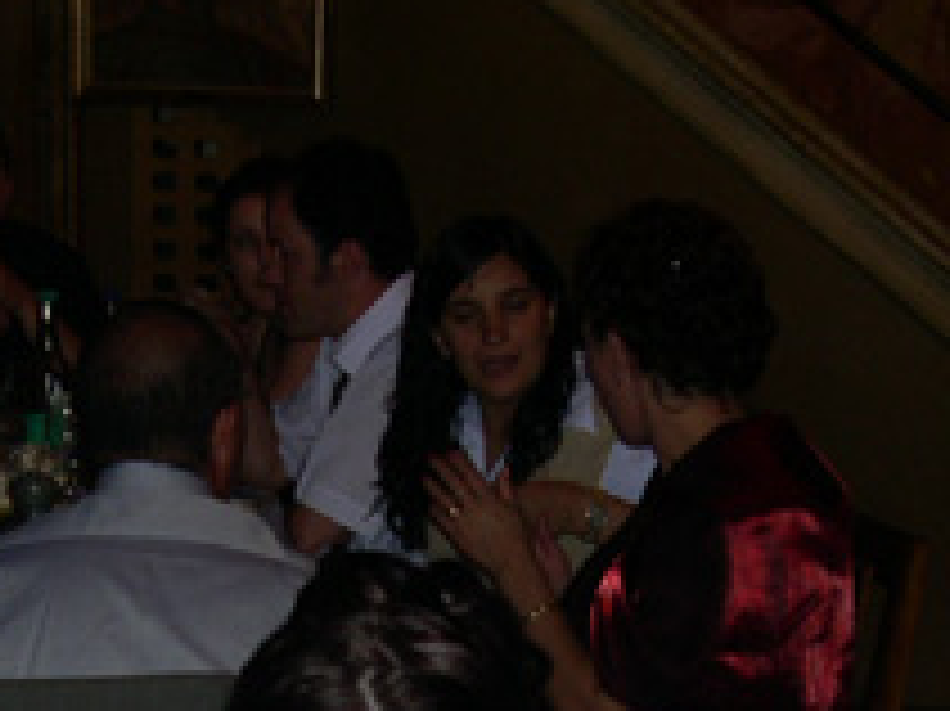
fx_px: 2962
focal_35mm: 108
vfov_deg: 13.3
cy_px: 882
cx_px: 248
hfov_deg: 18.1
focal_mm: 8
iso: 100
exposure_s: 1/60
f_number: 2.8
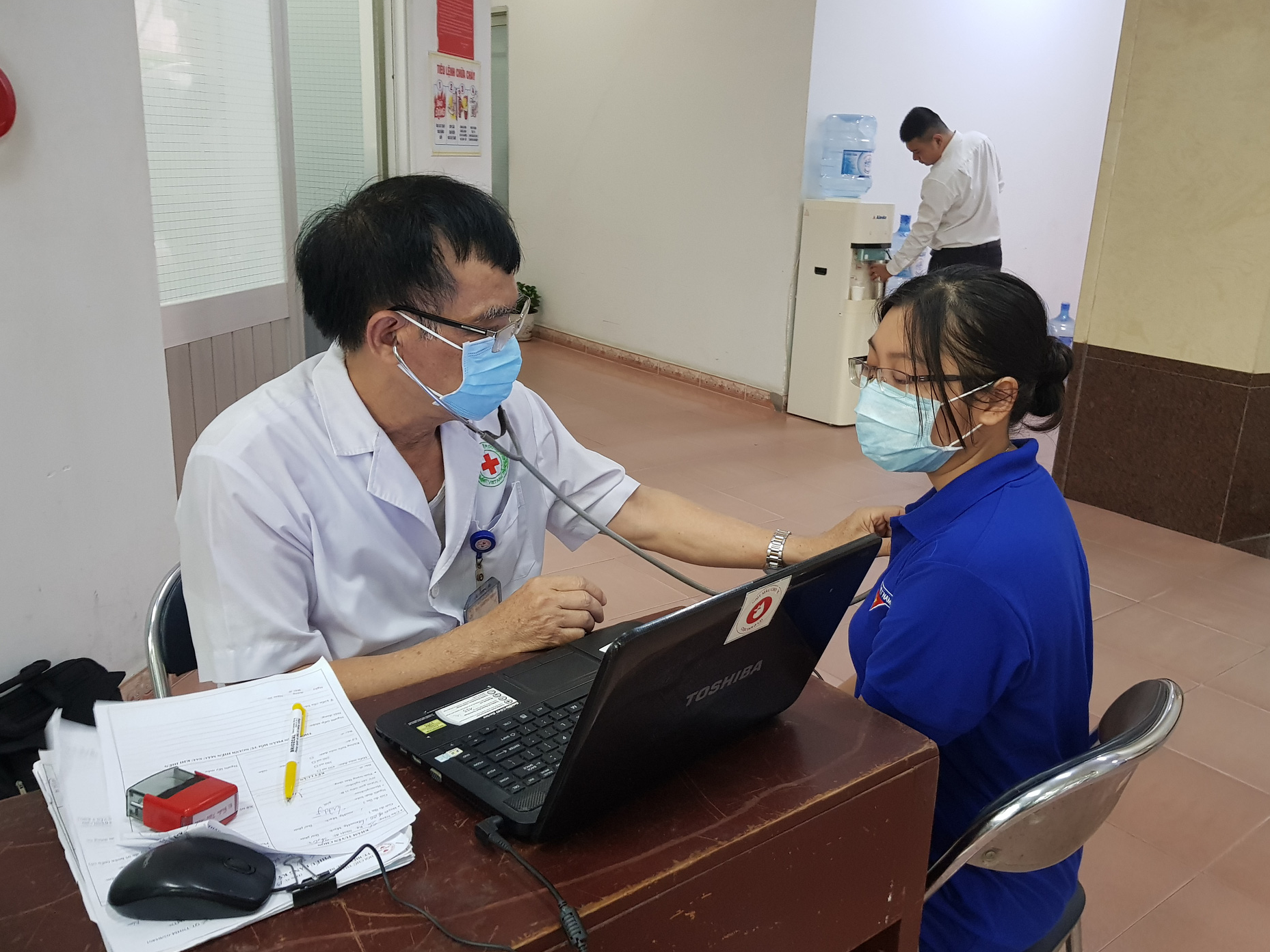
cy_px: 480
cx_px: 667
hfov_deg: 63.4
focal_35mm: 28
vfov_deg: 49.7
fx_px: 1027
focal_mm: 4.3
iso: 250
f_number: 1.7
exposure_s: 1/25
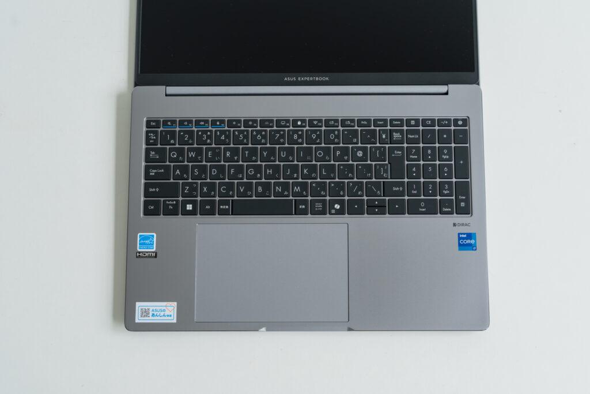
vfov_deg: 16.6
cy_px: 207
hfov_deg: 24.7
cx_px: 310
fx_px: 1345
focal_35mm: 82
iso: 400
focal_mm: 78
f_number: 6.3
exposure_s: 1/160
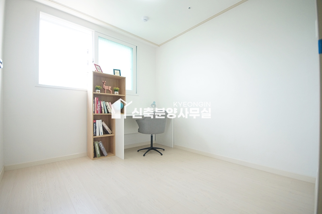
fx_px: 134
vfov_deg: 77.2
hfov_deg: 100.4
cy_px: 107
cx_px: 161
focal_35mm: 15
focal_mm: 10
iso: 800
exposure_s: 1/200
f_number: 4
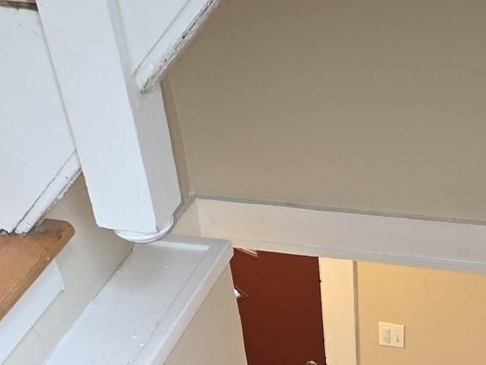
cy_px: 604
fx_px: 885
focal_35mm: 63
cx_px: 338
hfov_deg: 30.4
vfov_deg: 19.2
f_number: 1.7
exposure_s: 1/30
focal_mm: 6.25
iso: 100
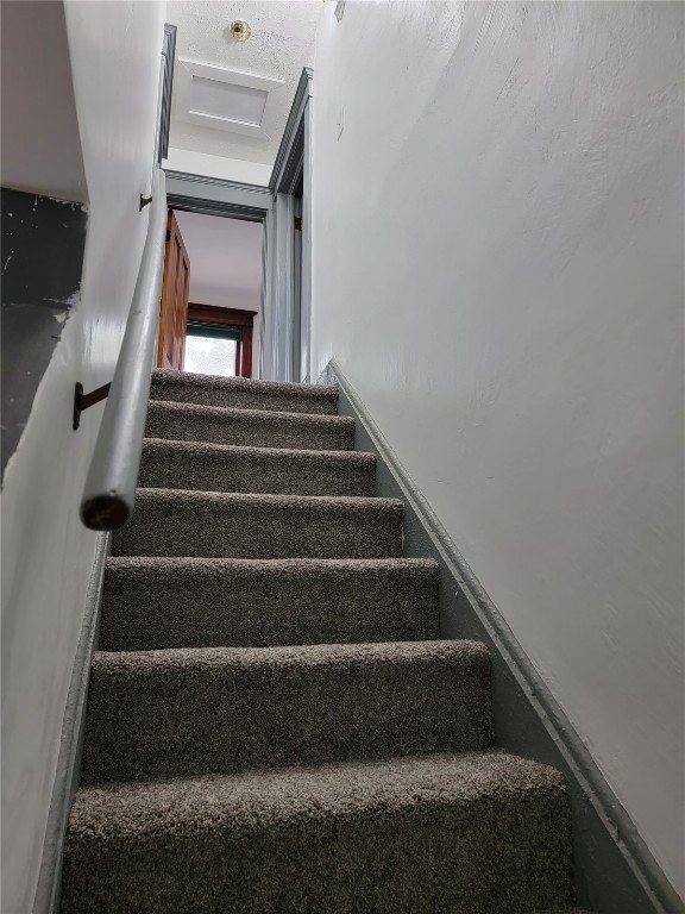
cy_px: 457
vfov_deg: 71.6
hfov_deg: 56.8
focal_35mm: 24
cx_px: 342
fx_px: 633
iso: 400
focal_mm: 6.7
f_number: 1.8
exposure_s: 1/40
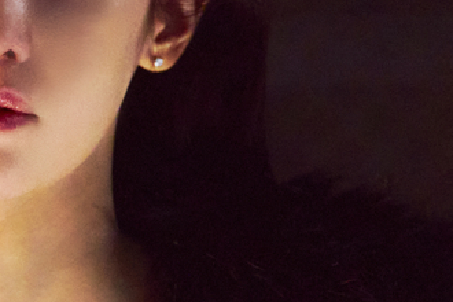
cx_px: -242
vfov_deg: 2.2
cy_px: 217
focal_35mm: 624
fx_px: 7851
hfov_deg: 3.3
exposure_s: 1/125
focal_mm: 143
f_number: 2.8
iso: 10000
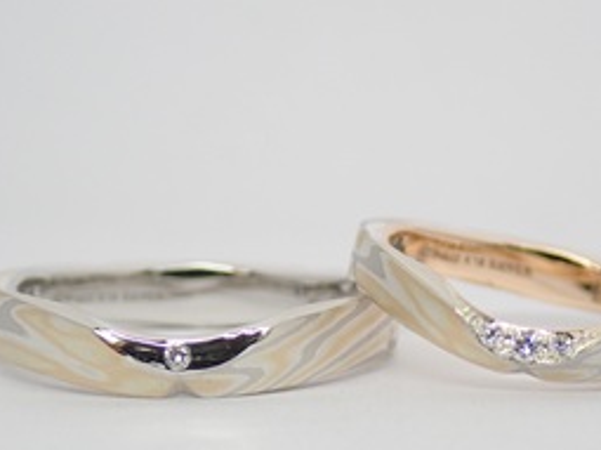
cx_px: 358
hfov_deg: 14.5
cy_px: 319
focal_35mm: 136
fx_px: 2360
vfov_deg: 10.9
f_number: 4.1
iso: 200
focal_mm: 13.65
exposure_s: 1/125
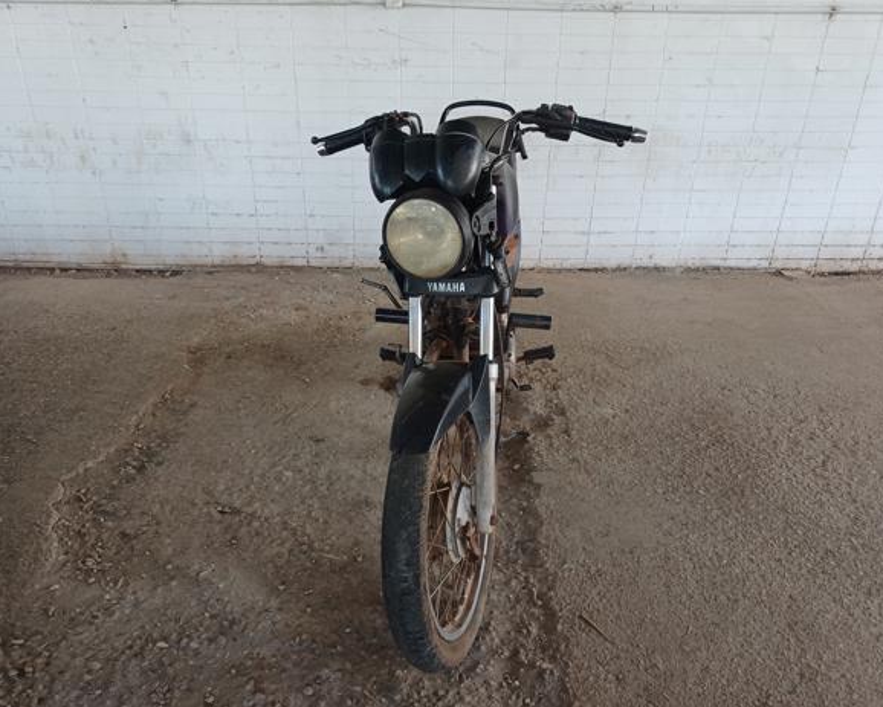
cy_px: 365
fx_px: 706
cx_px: 461
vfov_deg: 53.2
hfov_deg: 64.0
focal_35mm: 27
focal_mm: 4.65
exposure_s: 1/60
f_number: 1.8
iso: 64
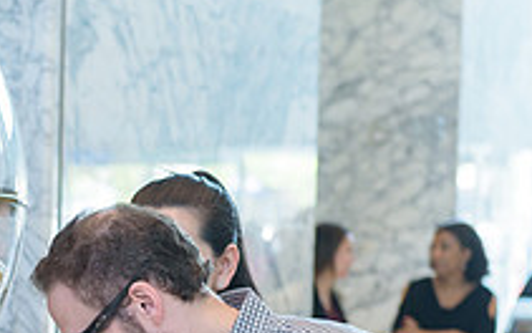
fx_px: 2523
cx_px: 0
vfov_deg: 7.5
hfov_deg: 11.9
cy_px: 433
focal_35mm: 174
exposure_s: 1/125
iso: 1000
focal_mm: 62
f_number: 3.2
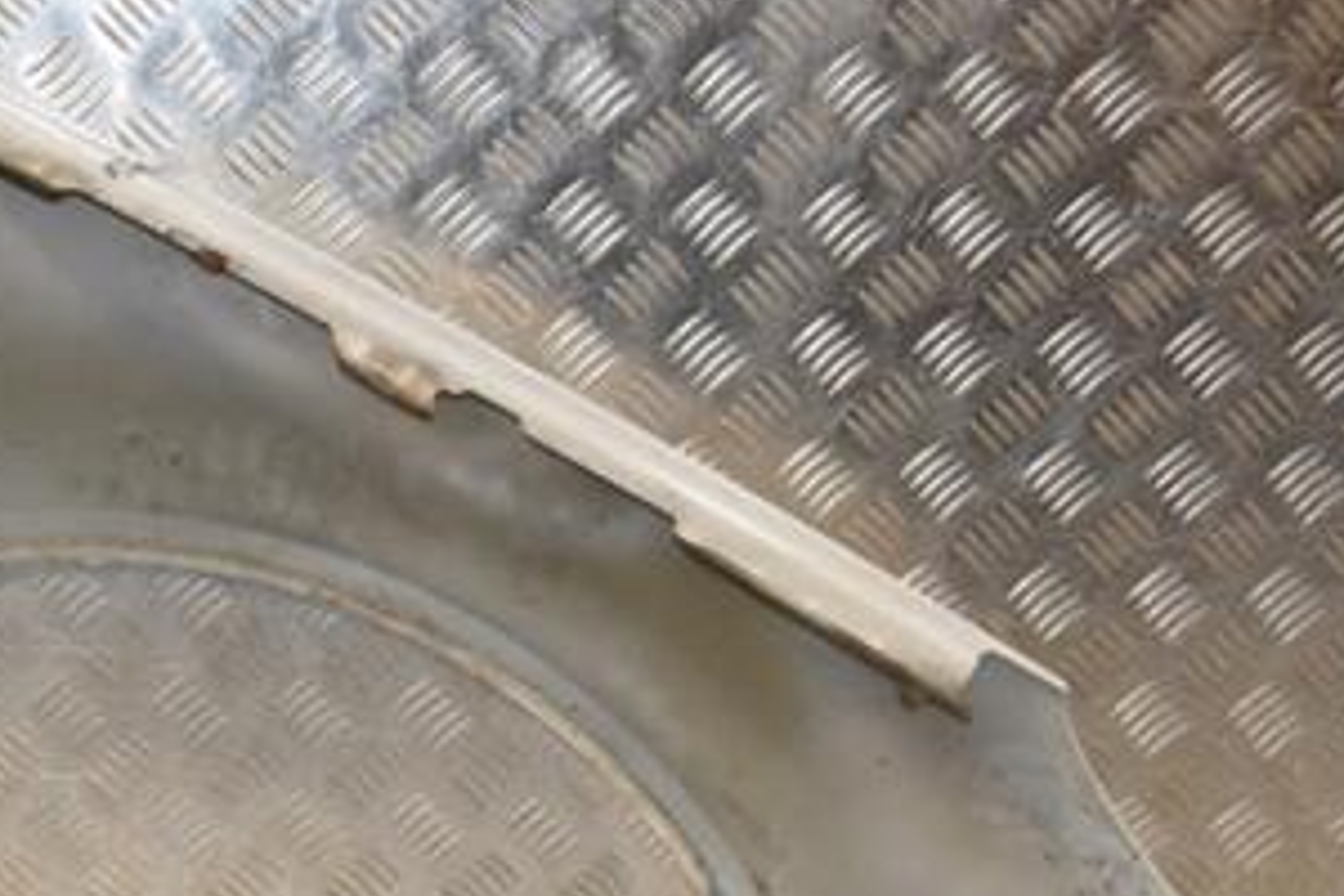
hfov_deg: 29.1
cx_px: 94
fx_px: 2464
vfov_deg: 20.6
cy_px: 573
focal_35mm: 66
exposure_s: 1/200
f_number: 7.1
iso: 800
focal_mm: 22
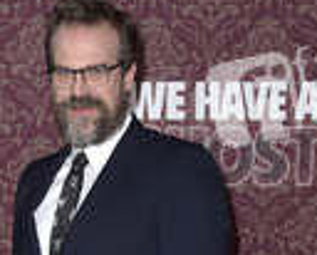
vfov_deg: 9.7
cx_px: 110
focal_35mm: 152
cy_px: 460
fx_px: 1429
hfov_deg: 12.6
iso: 400
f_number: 6.3
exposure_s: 1/250
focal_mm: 52
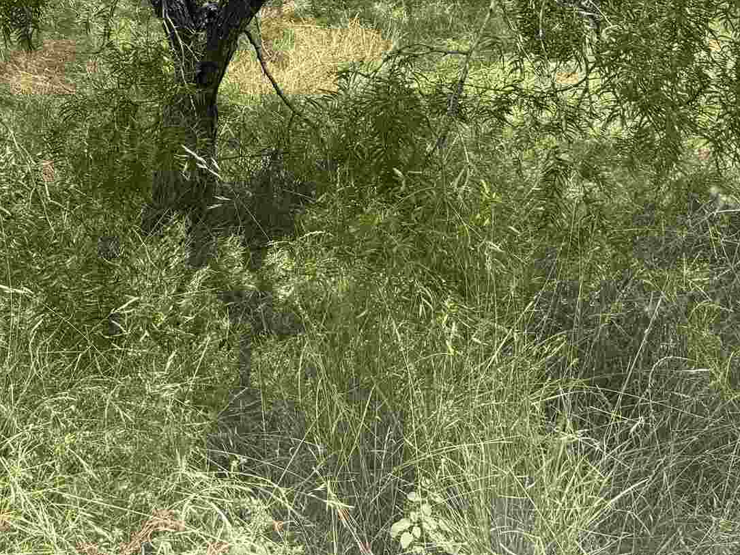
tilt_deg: +1.9
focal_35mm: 68
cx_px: 207
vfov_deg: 19.5
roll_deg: +0.0
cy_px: -212
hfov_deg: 28.2
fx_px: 1454
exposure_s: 1/2611
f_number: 1.78
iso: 80
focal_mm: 6.76
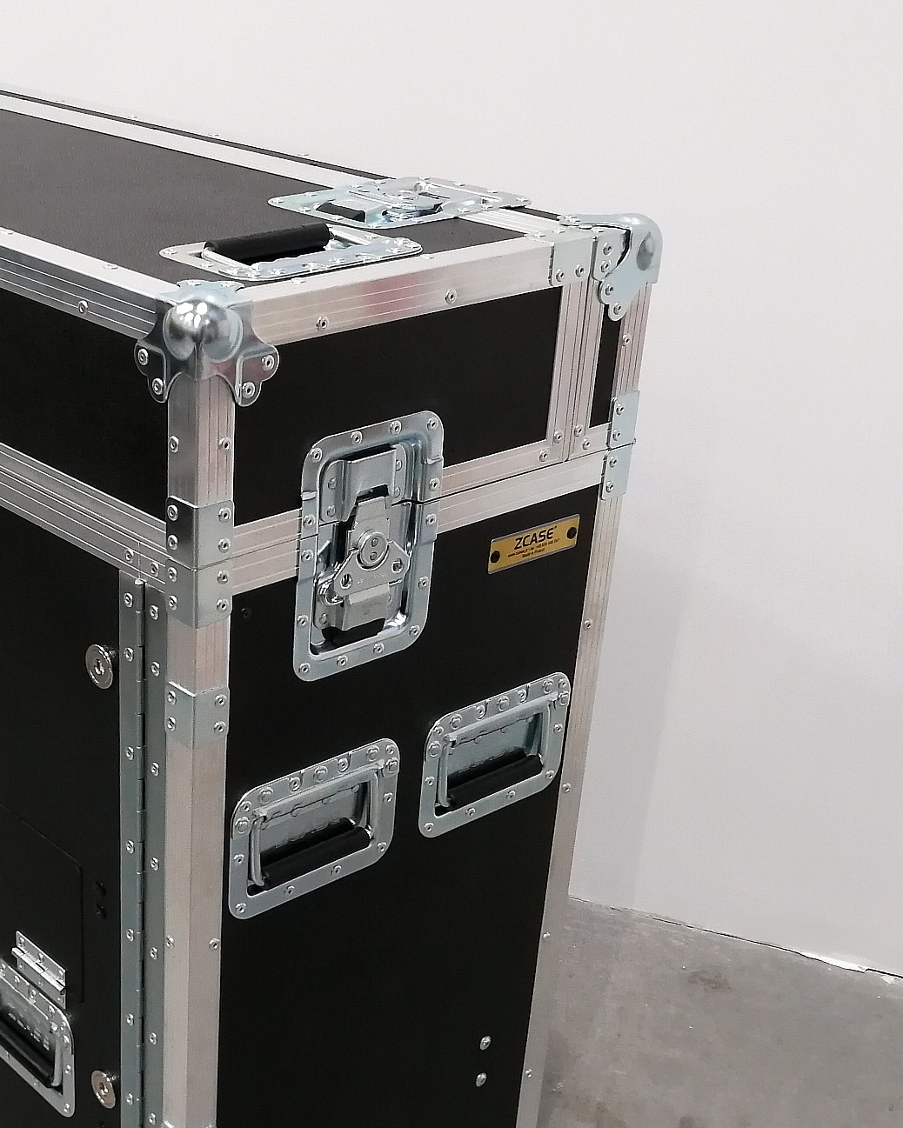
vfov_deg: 35.8
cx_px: 202
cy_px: 701
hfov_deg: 28.6
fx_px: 1737
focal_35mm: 52
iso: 250
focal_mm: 3.95
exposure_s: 1/30
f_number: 1.8
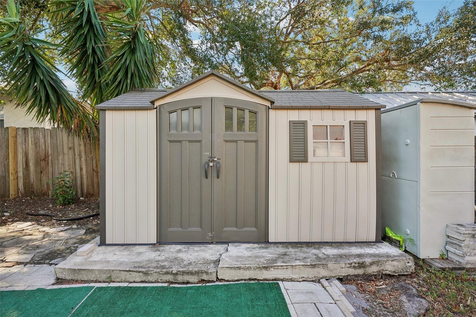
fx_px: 211
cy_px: 158
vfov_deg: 73.7
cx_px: 238
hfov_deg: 96.7
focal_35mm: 16
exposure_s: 1/250
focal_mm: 16
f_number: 8
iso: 800
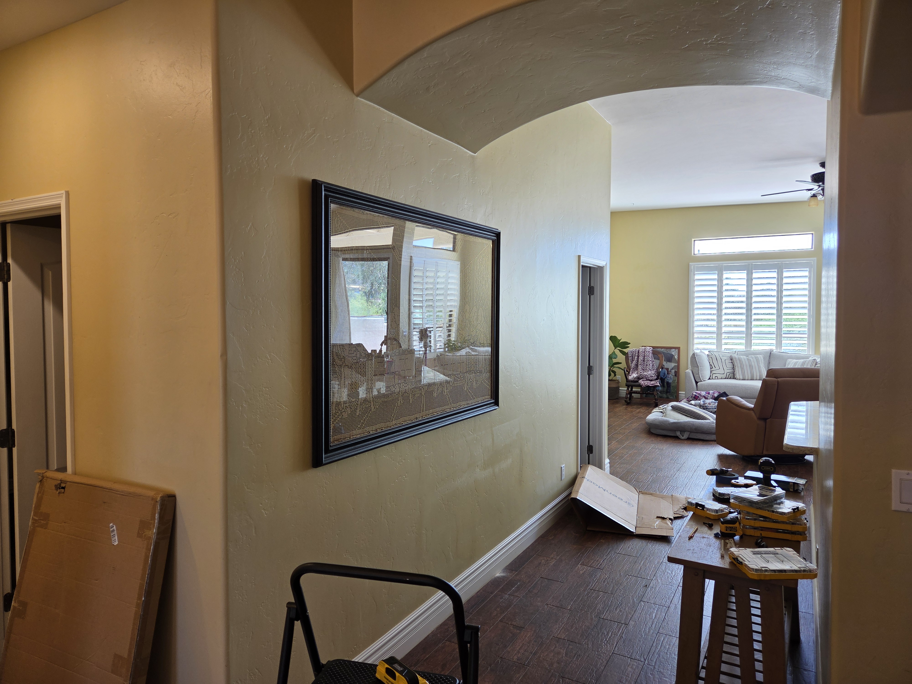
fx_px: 606
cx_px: 456
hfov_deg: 73.9
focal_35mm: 23
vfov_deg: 58.9
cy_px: 342
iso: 50
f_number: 1.8
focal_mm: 5.4
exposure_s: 1/120
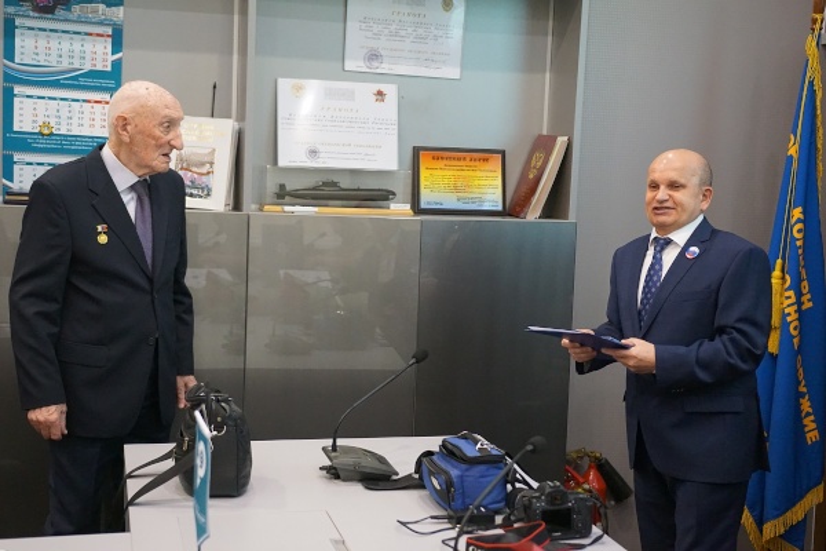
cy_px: 276
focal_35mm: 52
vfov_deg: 25.8
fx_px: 1204
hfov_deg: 37.9
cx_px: 413
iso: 3200
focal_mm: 35
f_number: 2.2
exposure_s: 1/160
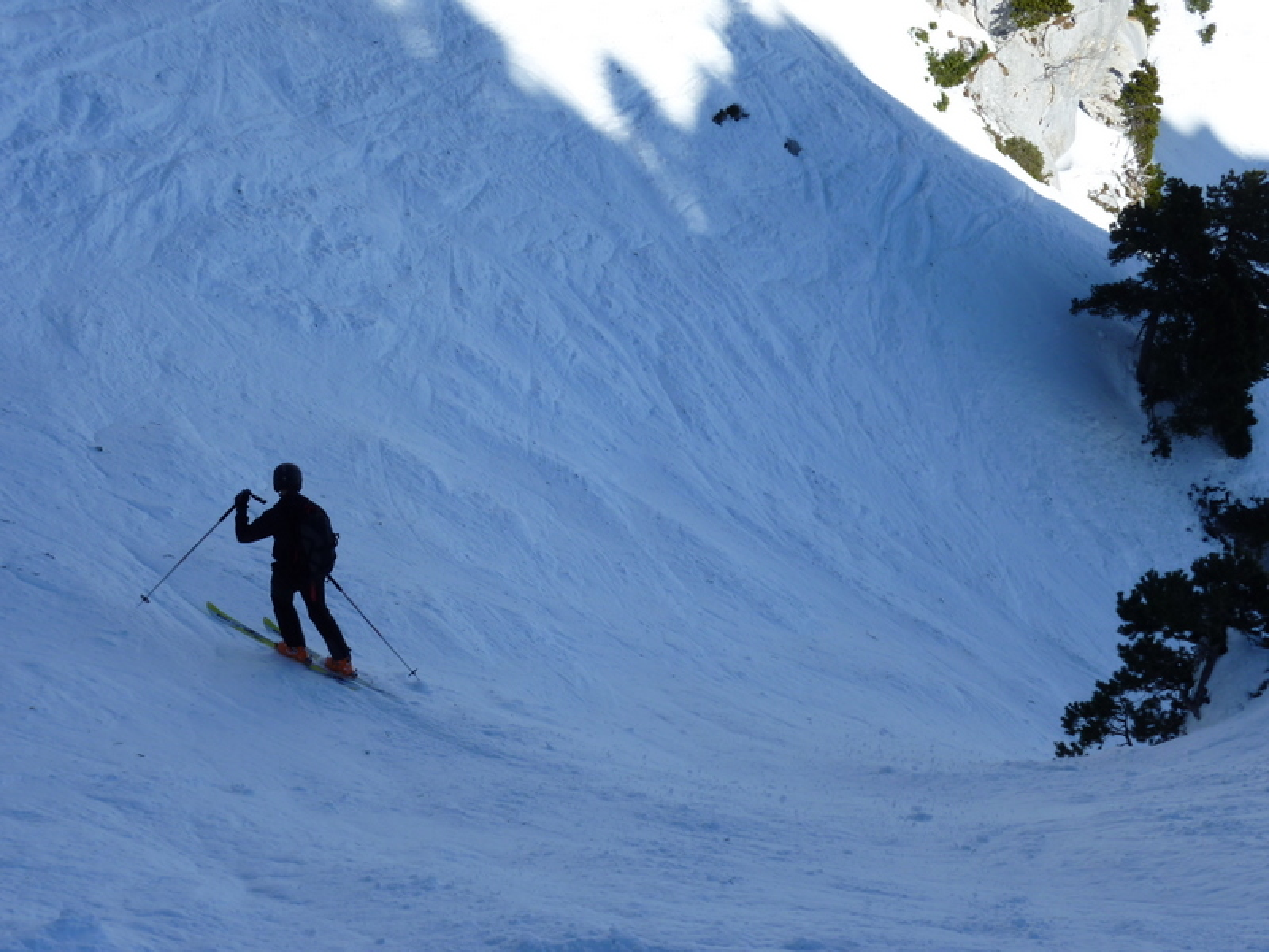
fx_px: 1760
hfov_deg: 39.7
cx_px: 634
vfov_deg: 30.3
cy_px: 476
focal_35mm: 48
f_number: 4.3
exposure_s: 1/500
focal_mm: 8.6
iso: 80
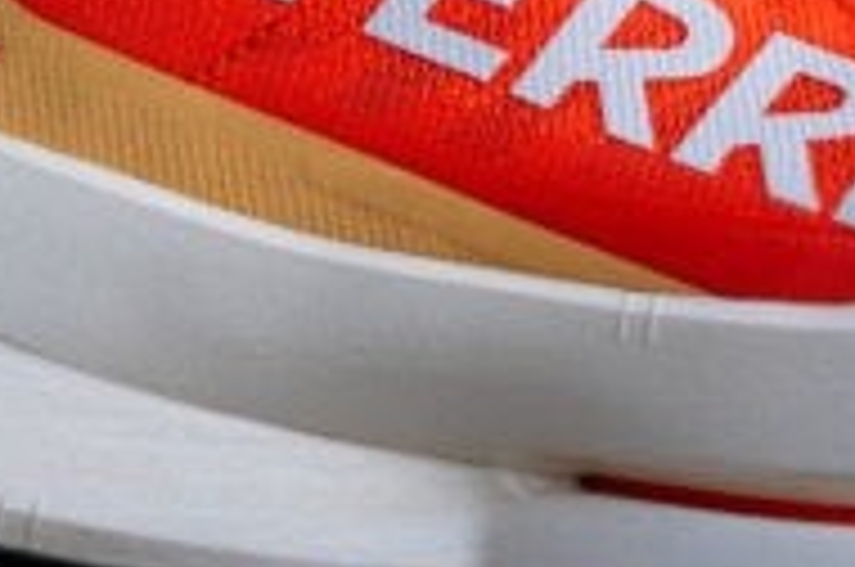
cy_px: 250
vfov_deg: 6.8
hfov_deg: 10.2
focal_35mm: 202
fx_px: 4789
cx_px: 724
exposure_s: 1/160
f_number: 4
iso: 500
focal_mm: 50
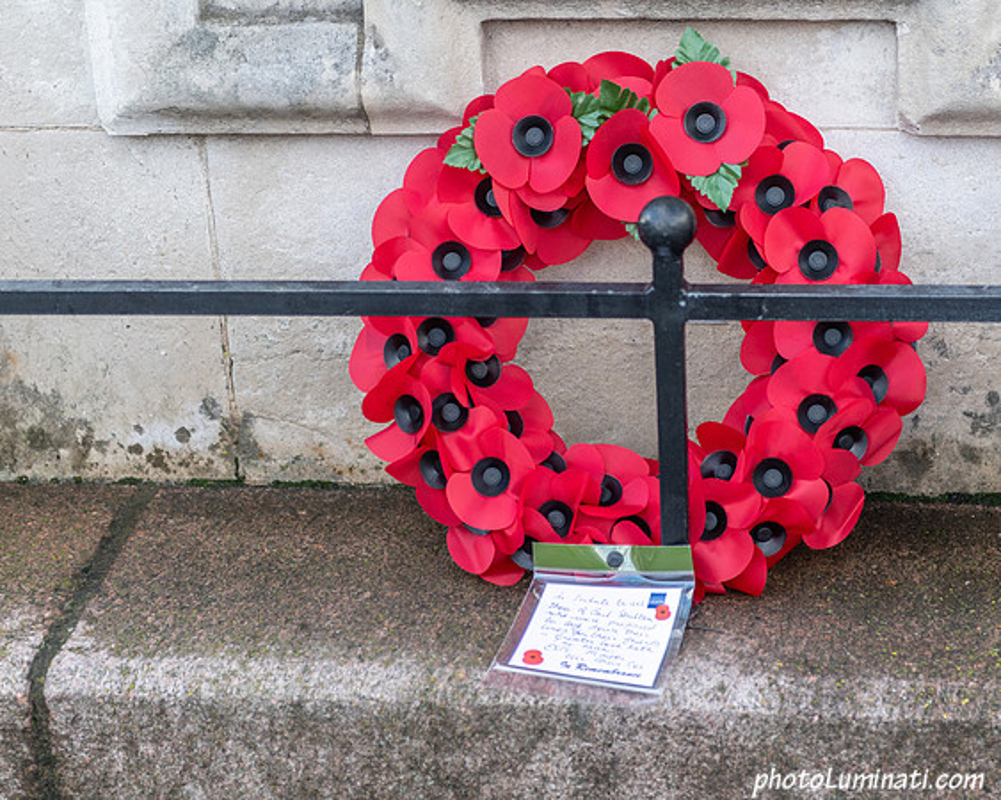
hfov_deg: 21.4
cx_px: 547
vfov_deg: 17.2
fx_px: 2648
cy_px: 454
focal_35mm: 89
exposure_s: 1/800
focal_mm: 70
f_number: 2.8
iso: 200
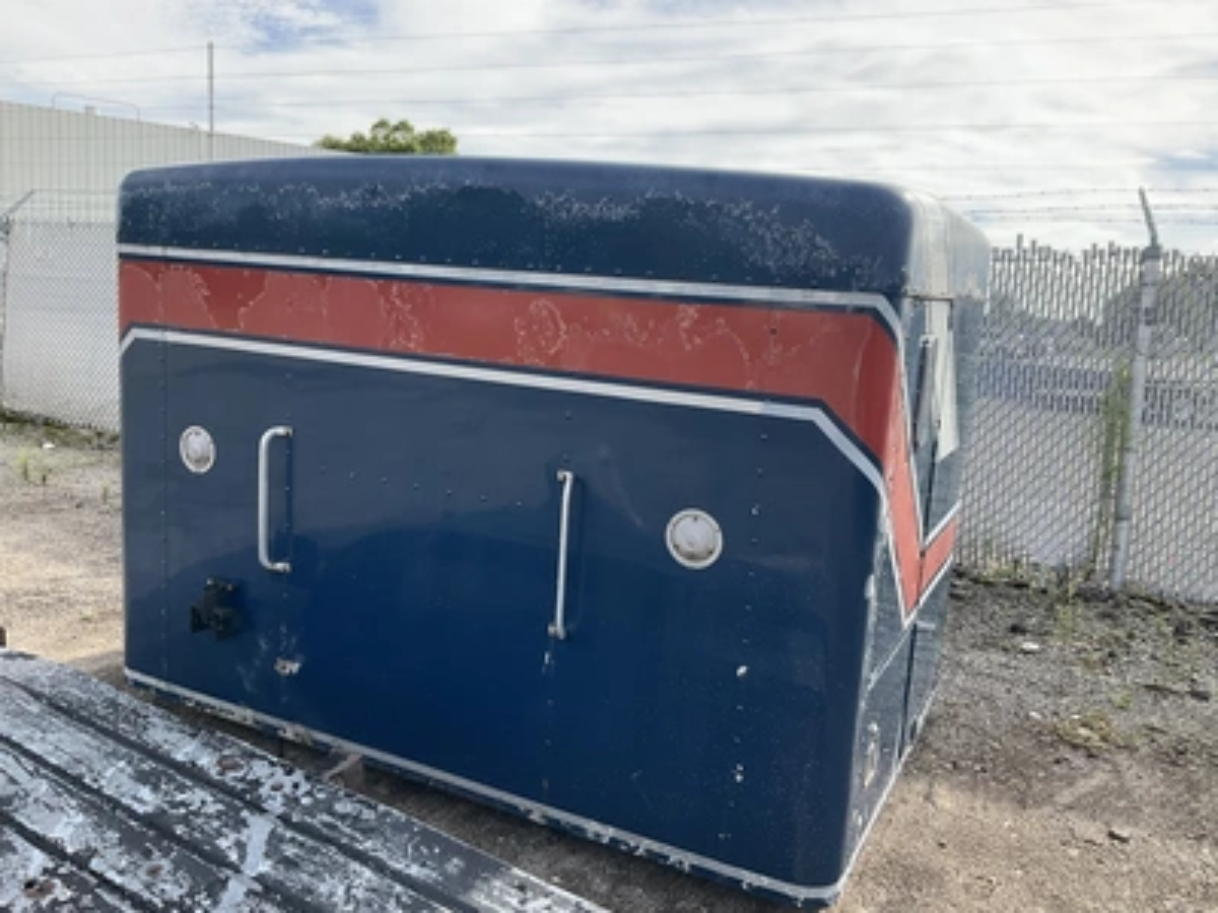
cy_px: 456
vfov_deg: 48.2
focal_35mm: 29
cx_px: 609
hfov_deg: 61.7
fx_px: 1020
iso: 25
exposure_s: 1/709
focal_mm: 3
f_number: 1.8
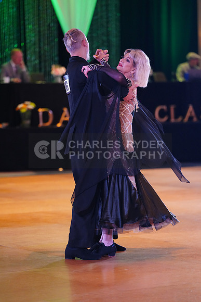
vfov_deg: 14.2
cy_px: 151
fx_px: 1214
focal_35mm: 145
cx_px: 100
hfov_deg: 9.5
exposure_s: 1/400
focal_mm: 145
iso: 5000
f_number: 2.8
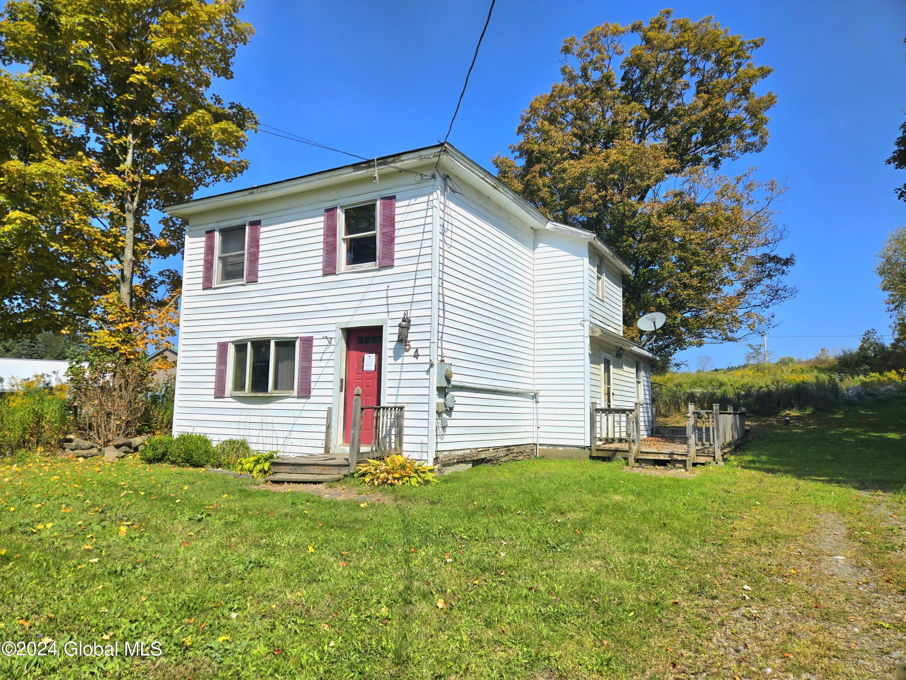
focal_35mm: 23
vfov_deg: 58.9
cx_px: 453
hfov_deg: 73.9
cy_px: 340
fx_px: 602
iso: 25
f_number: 1.8
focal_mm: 5.4
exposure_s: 1/5000
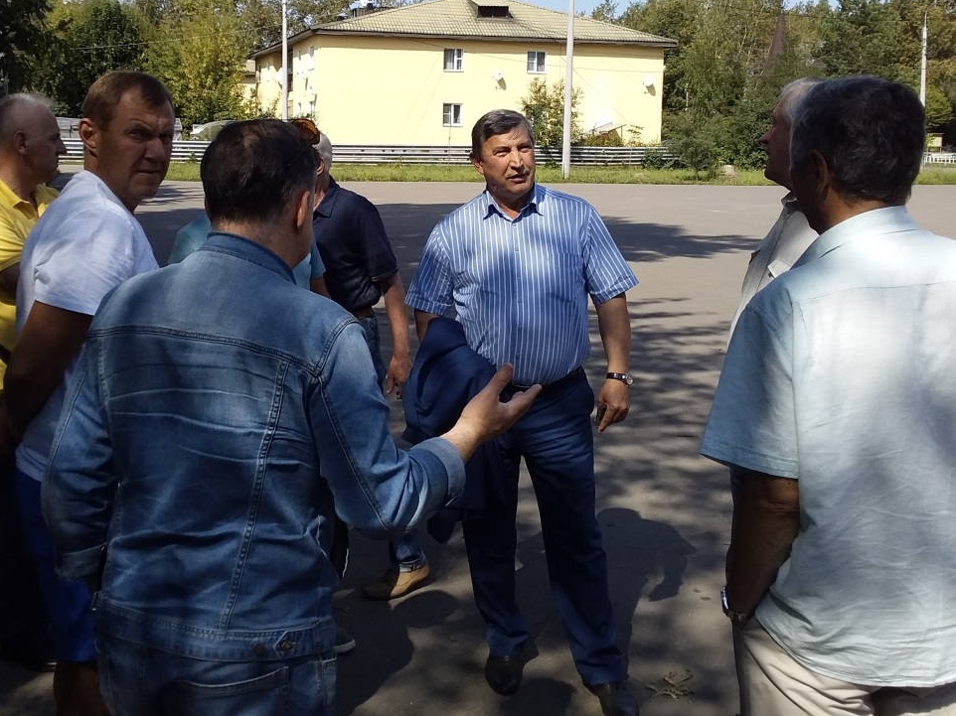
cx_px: 482
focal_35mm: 33
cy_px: 339
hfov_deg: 55.4
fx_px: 911
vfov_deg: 42.9
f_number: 2.2
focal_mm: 3.3
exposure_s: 1/1263
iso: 40
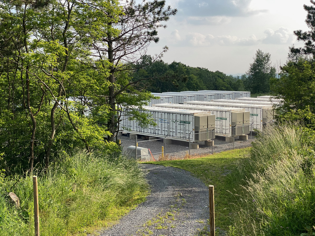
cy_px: 118
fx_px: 473
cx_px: 158
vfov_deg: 28.0
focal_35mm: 52
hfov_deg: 36.8
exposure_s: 1/1199
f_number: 2
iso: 20
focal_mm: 6
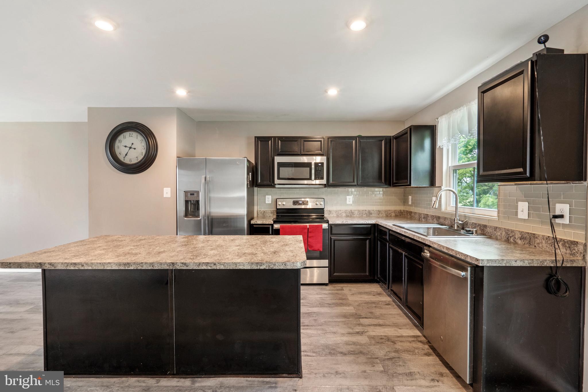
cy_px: 196
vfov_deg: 73.7
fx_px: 261
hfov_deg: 96.7
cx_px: 294
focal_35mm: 16
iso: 640
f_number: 8
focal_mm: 16
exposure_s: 1/2.5
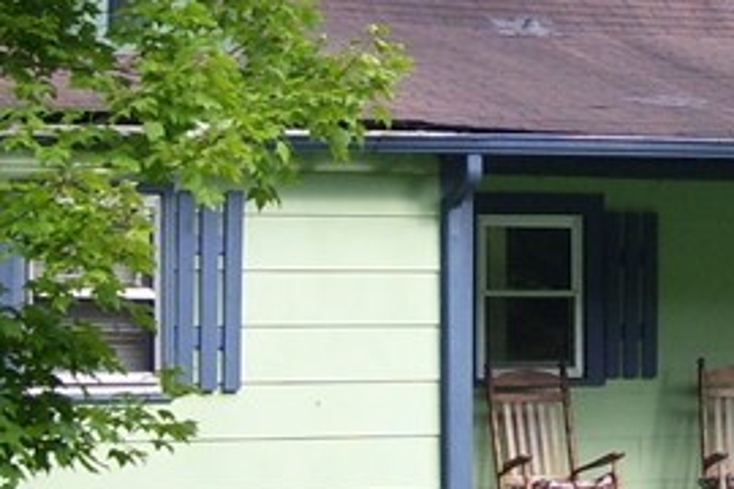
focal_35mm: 146
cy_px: 255
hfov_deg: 13.9
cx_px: 652
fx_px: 2977
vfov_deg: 9.4
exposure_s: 1/180
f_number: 2.7
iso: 80
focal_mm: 6
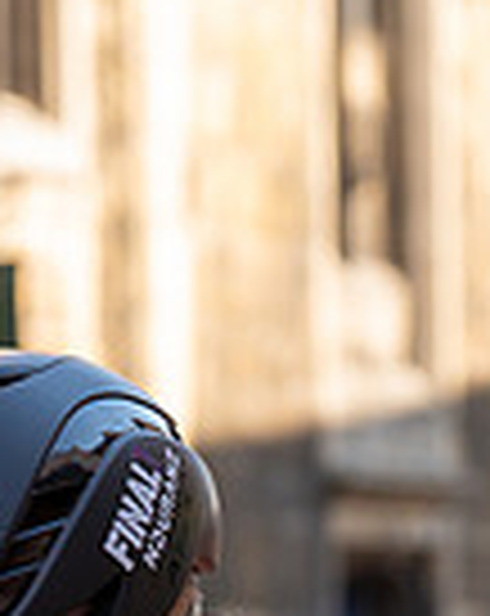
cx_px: 46
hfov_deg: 4.7
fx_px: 5984
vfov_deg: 5.8
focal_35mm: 329
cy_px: 989
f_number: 4
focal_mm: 70
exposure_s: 1/1000
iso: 640
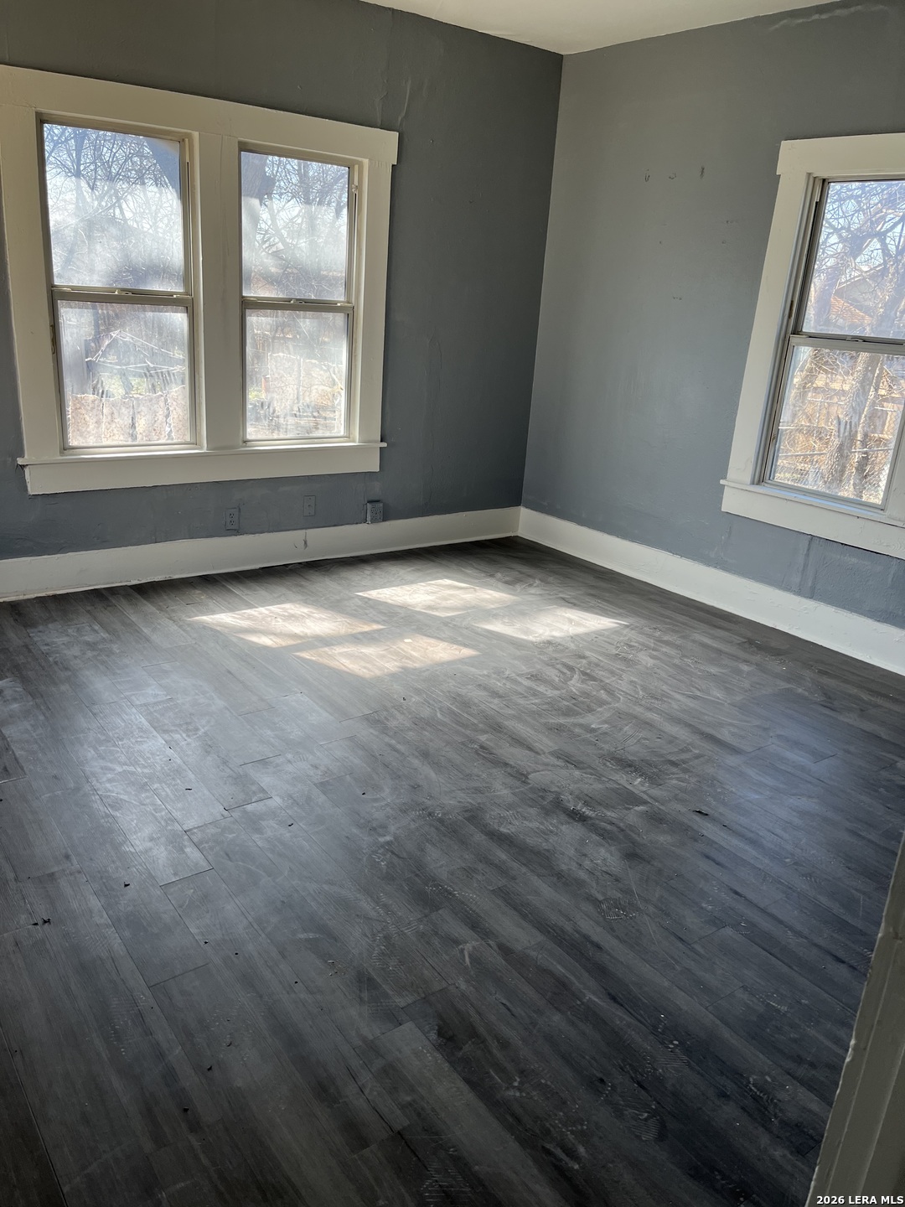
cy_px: 604
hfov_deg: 53.1
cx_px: 452
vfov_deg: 67.3
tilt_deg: -17.7
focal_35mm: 26
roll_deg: -4.1
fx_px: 906
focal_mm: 5.1
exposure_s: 1/148
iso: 50
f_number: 1.6
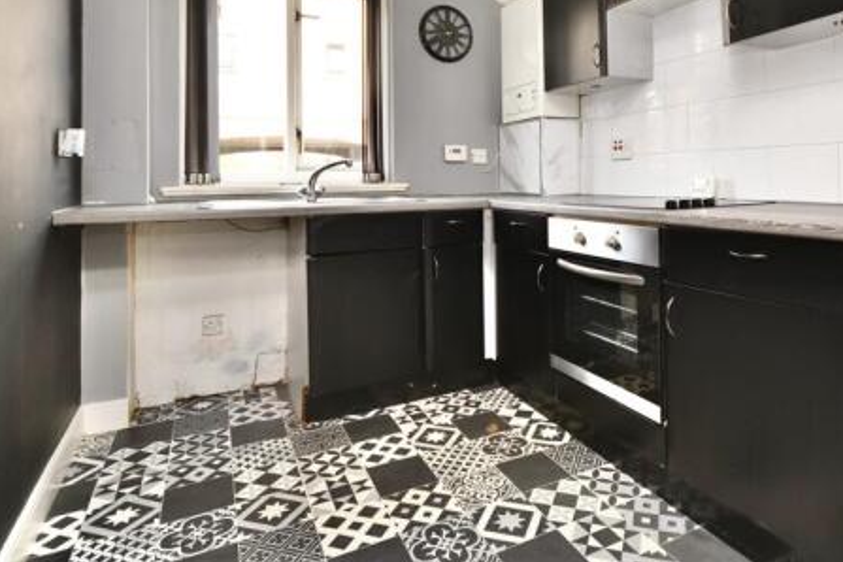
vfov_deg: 55.3
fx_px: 515
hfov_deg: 77.4
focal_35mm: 22
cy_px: 163
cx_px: 518
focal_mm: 10
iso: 640
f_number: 4
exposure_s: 1/60
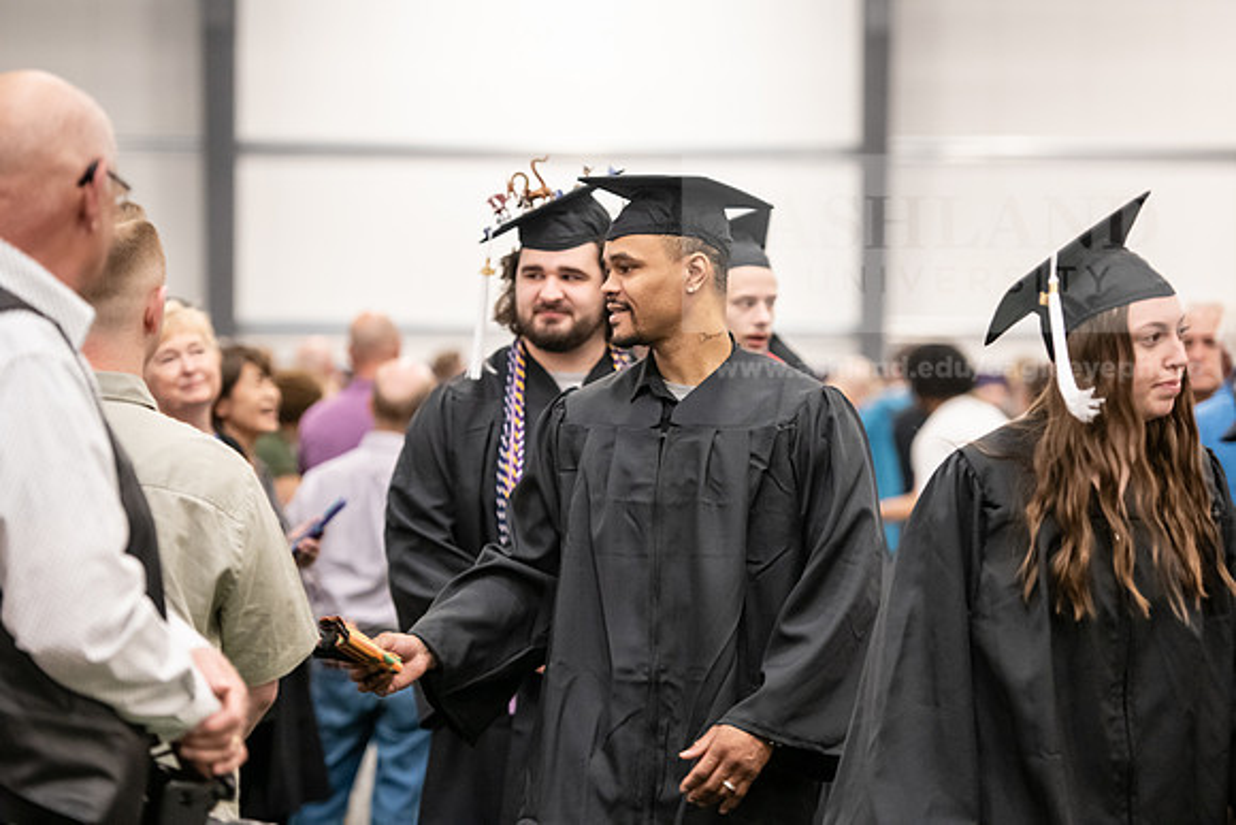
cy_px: 412
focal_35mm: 120
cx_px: 618
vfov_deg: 11.4
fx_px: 4121
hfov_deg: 17.1
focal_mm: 120
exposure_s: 1/200
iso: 3200
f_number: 3.2
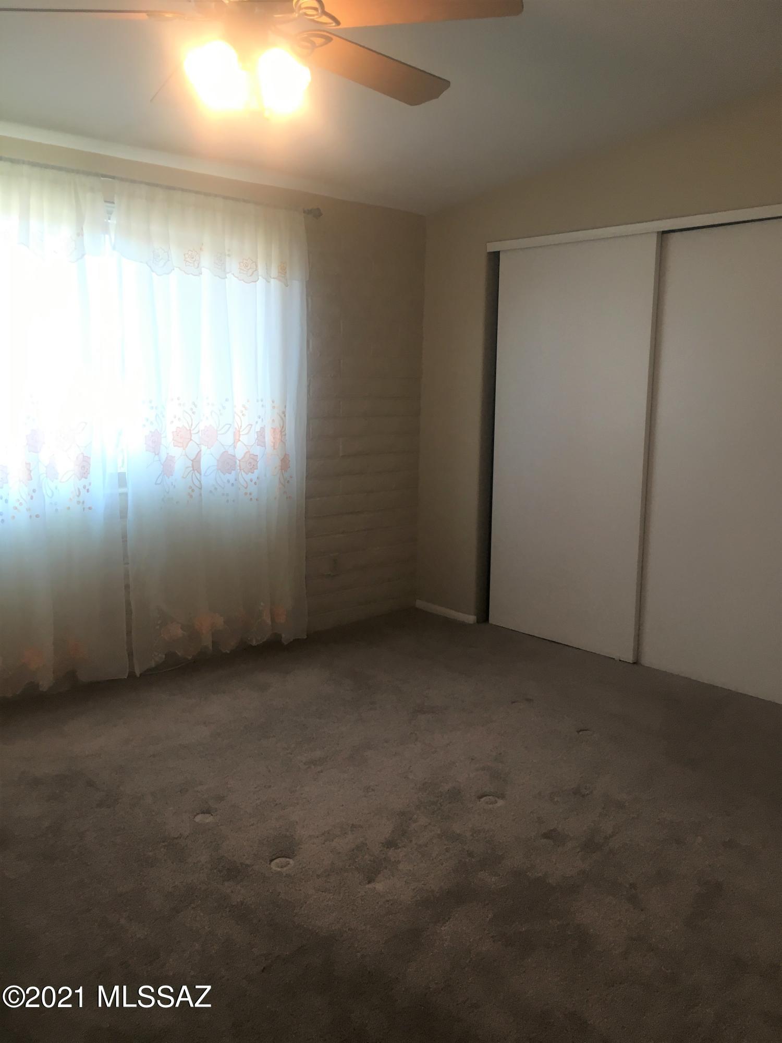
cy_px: 522
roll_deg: -0.7
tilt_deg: -8.5
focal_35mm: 29
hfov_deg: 48.2
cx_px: 391
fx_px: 874
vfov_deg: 61.7
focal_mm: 4.15
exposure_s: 1/40
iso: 25
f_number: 2.2
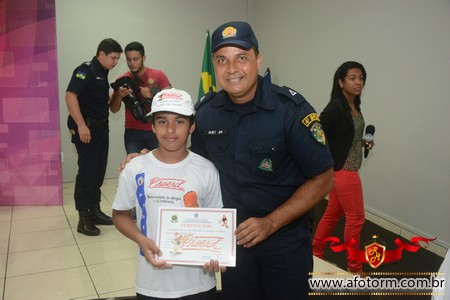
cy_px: 150
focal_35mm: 33
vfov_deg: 40.0
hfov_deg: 57.2
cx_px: 225
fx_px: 412
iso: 1600
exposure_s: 1/100
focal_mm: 22
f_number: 3.8
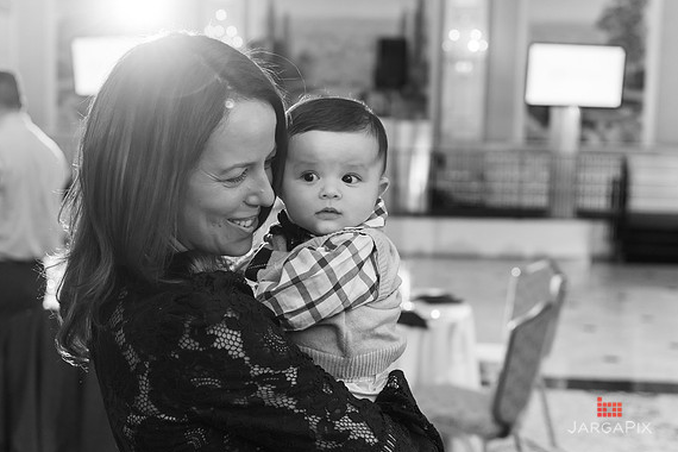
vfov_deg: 24.2
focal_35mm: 56
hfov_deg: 35.6
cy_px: 229
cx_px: 337
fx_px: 1055
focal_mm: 55
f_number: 3.2
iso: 1600
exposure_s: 1/125
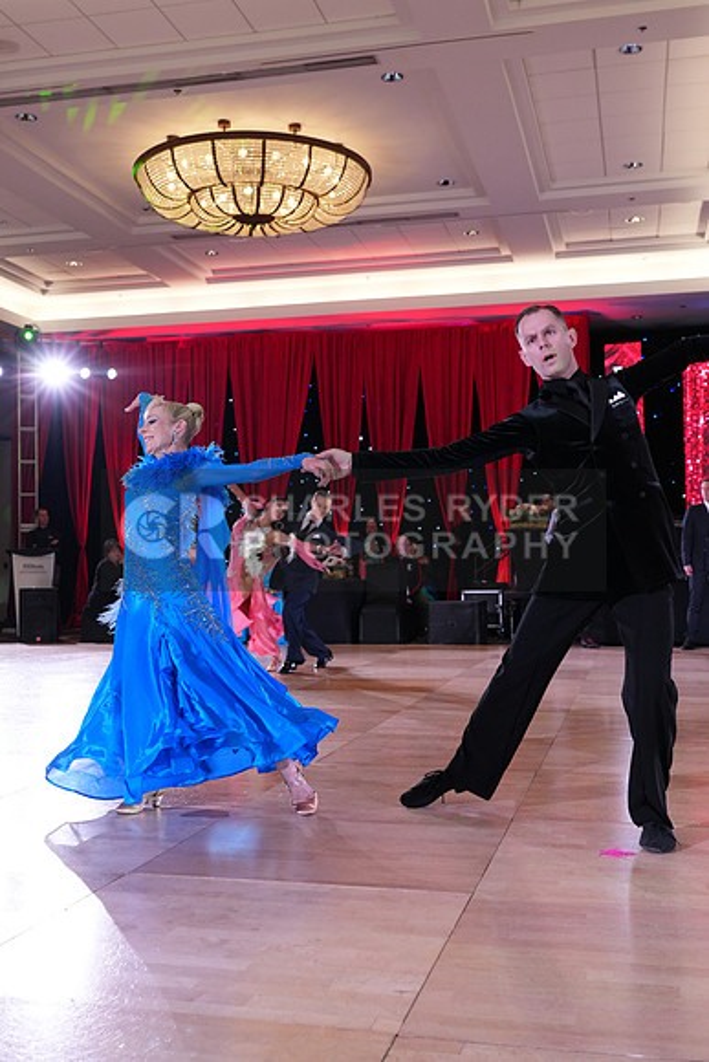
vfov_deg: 50.7
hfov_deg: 35.1
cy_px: 531
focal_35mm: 38
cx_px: 354
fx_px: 1122
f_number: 5
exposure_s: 1/250
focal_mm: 38
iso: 2500
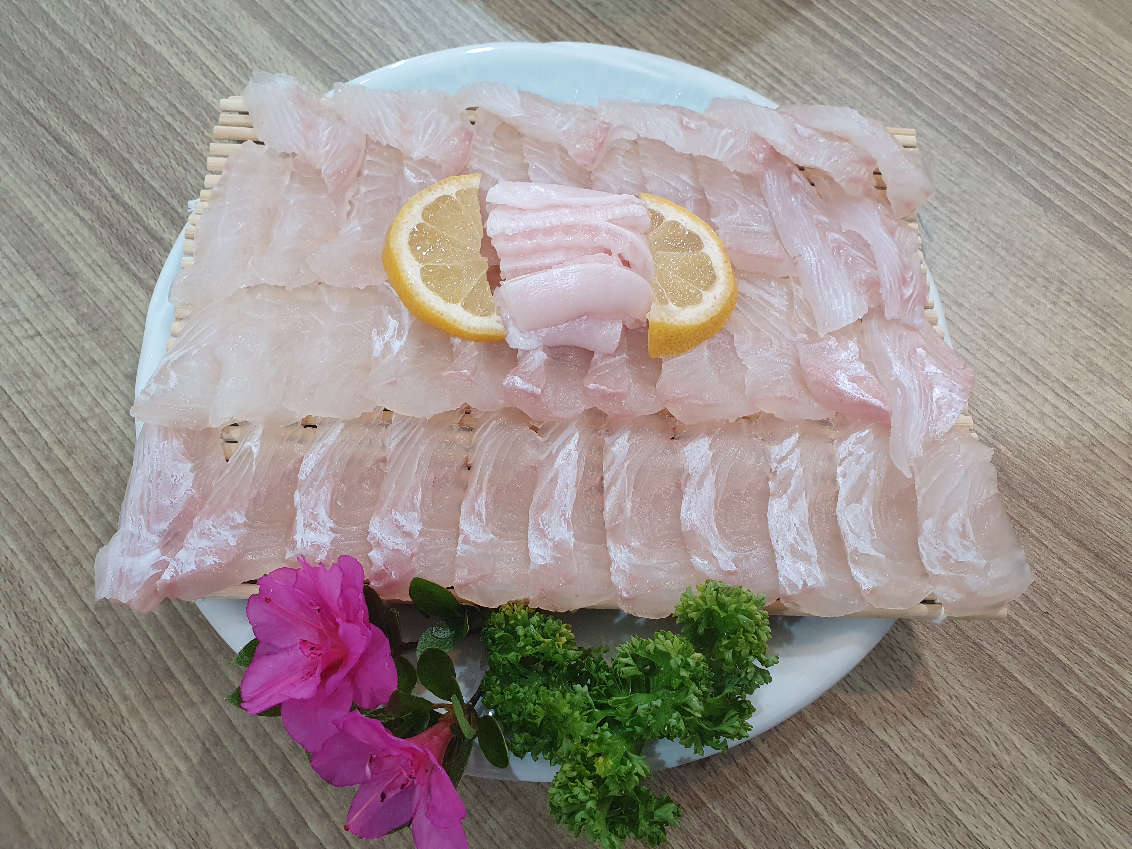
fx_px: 850
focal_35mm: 26
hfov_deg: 67.3
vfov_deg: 53.1
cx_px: 566
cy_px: 424
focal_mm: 4.32
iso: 200
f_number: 2.4
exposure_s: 1/60
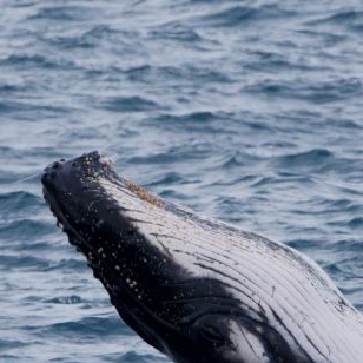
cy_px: 270
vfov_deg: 2.0
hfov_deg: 2.0
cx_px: 288
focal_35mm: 883
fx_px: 10476
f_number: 8
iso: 1000
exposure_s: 1/3200
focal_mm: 400
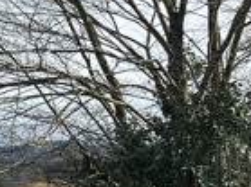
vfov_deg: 9.9
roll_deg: +2.4
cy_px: 83
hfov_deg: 10.6
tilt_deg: +6.4
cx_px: -415
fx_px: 1087
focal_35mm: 150
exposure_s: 1/2137
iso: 50
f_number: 1.6
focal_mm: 5.1
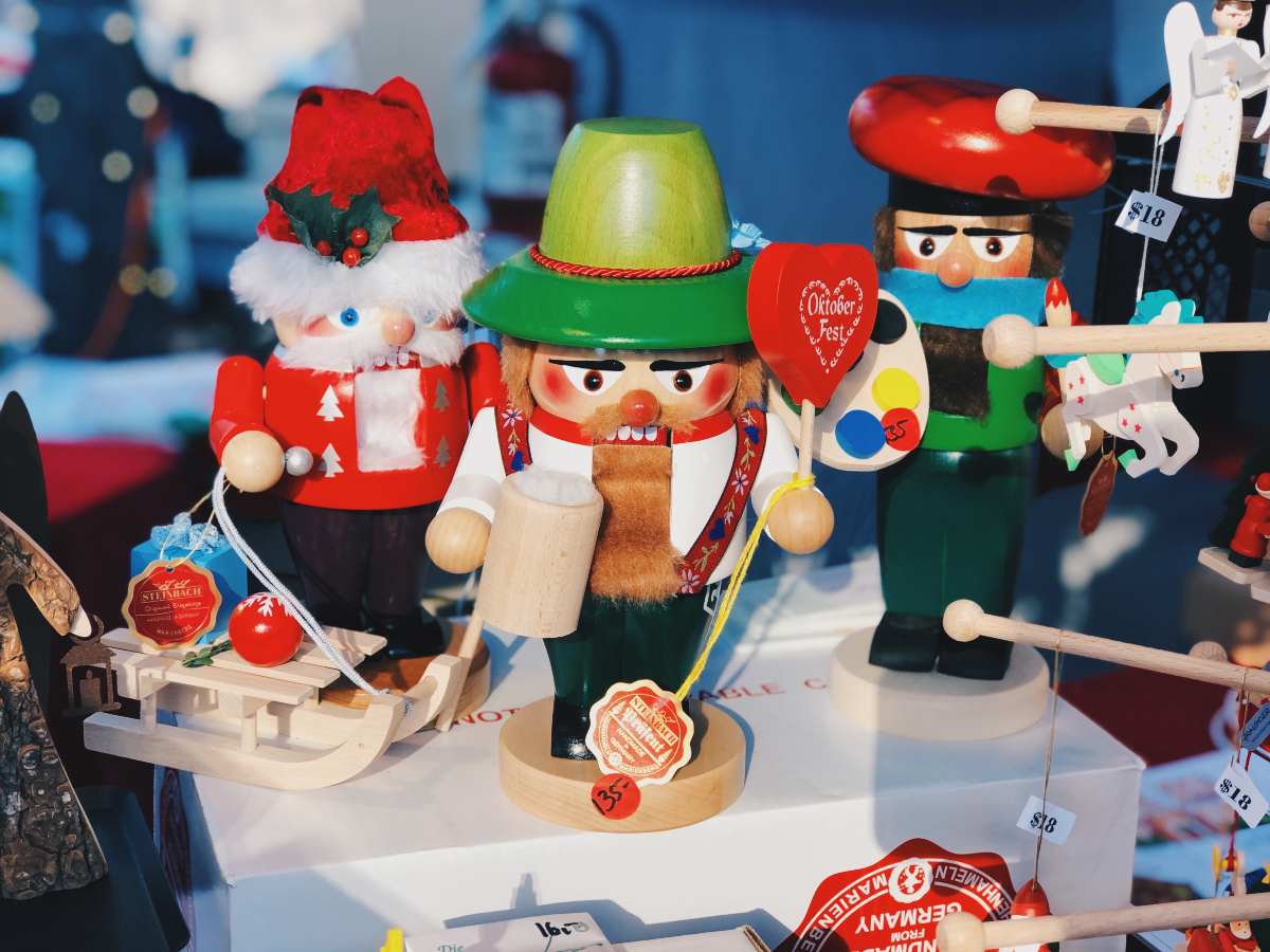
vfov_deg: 25.7
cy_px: 476
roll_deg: -1.6
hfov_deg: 33.8
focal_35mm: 57
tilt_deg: -16.7
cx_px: 635
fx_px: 2091
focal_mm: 6.6
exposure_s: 1/40
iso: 25
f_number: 2.8
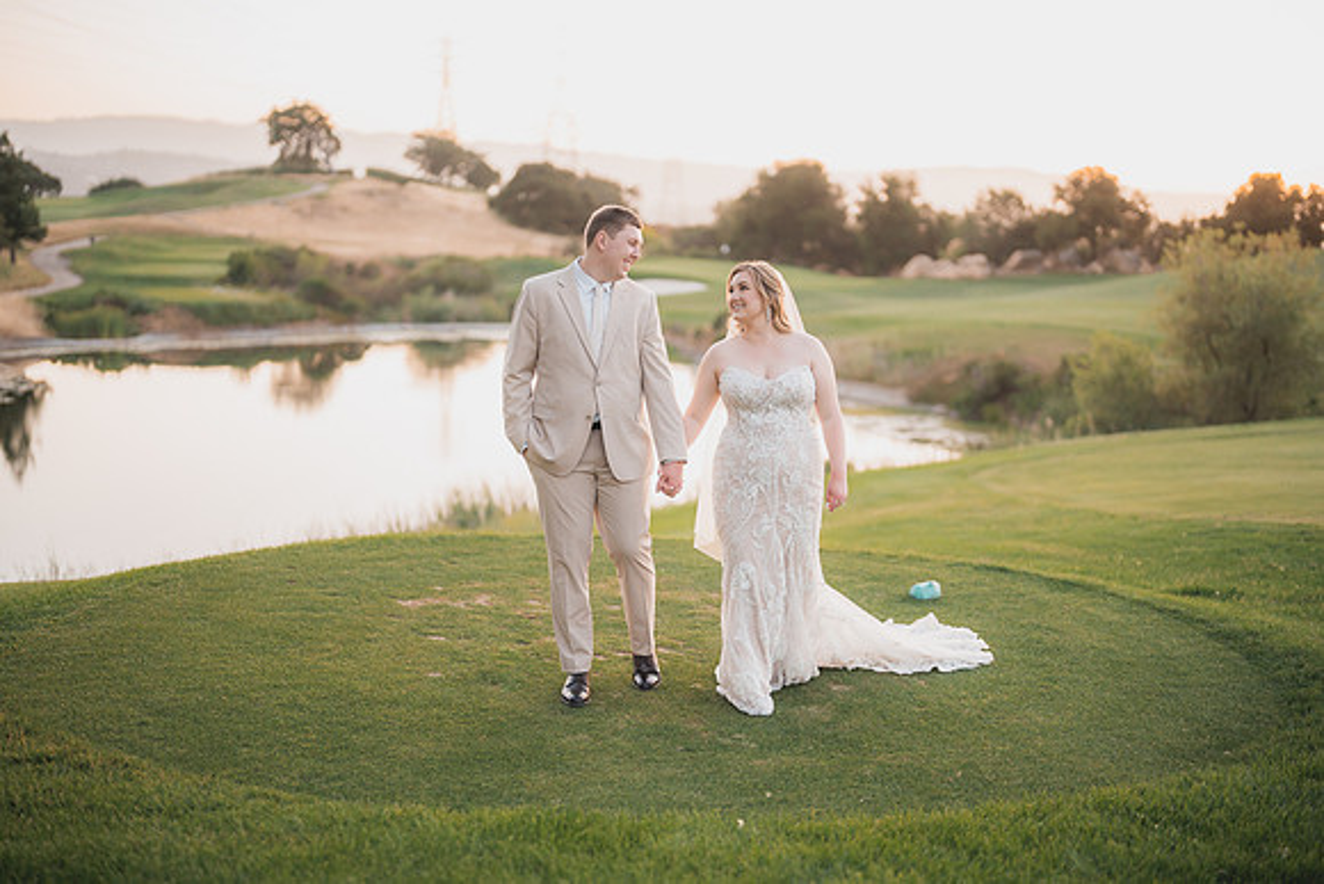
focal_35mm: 50
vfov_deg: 27.0
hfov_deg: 39.6
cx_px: 662
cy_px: 442
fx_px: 1839
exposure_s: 1/800
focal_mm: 50
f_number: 1.2
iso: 640
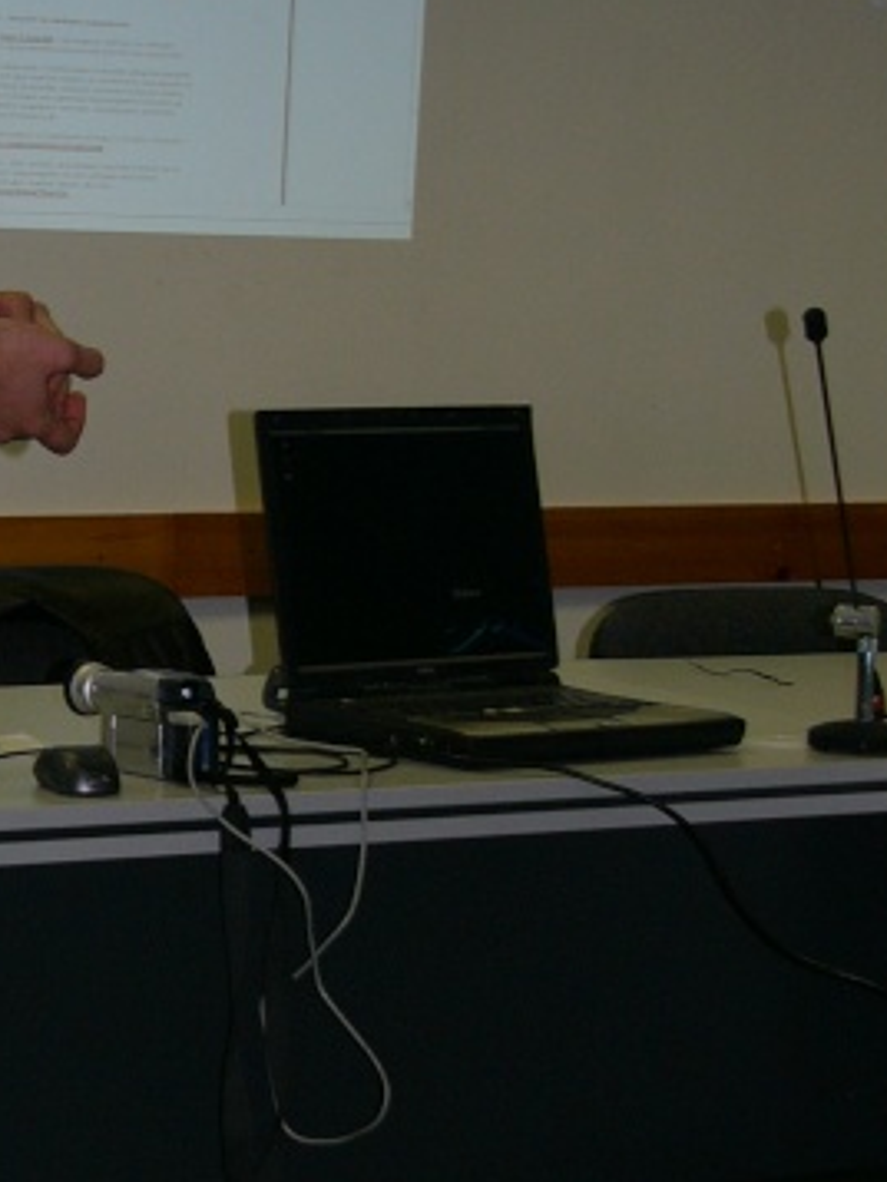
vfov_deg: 17.6
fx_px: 3824
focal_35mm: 112
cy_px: 656
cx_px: -30
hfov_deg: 13.0
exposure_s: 1/80
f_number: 2.8
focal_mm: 8.3
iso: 50
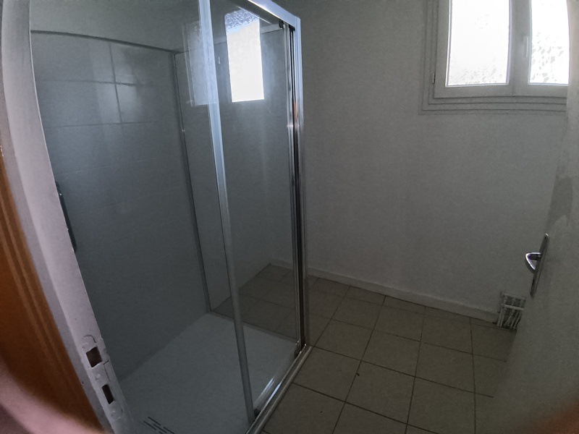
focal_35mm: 17
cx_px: 290
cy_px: 217
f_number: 2.2
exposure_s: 1/33.3
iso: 674
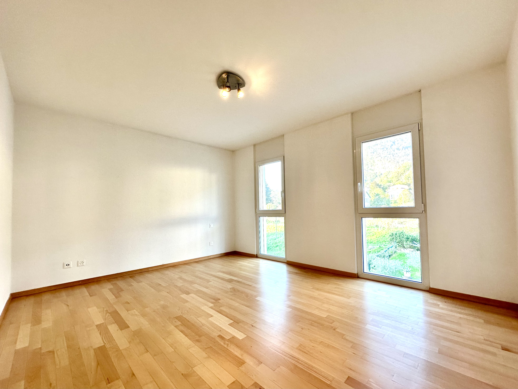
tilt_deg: +4.1
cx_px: 259
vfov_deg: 85.7
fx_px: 209
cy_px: 194
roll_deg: +1.5
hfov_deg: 102.1
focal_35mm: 14
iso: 100
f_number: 2.2
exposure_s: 1/100
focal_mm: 2.22
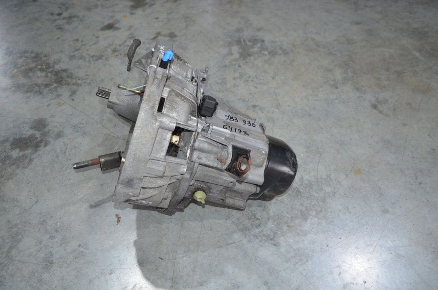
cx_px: 219
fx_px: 364
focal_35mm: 30
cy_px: 145
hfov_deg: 62.0
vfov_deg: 43.4
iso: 560
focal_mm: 20
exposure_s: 1/60
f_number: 3.8
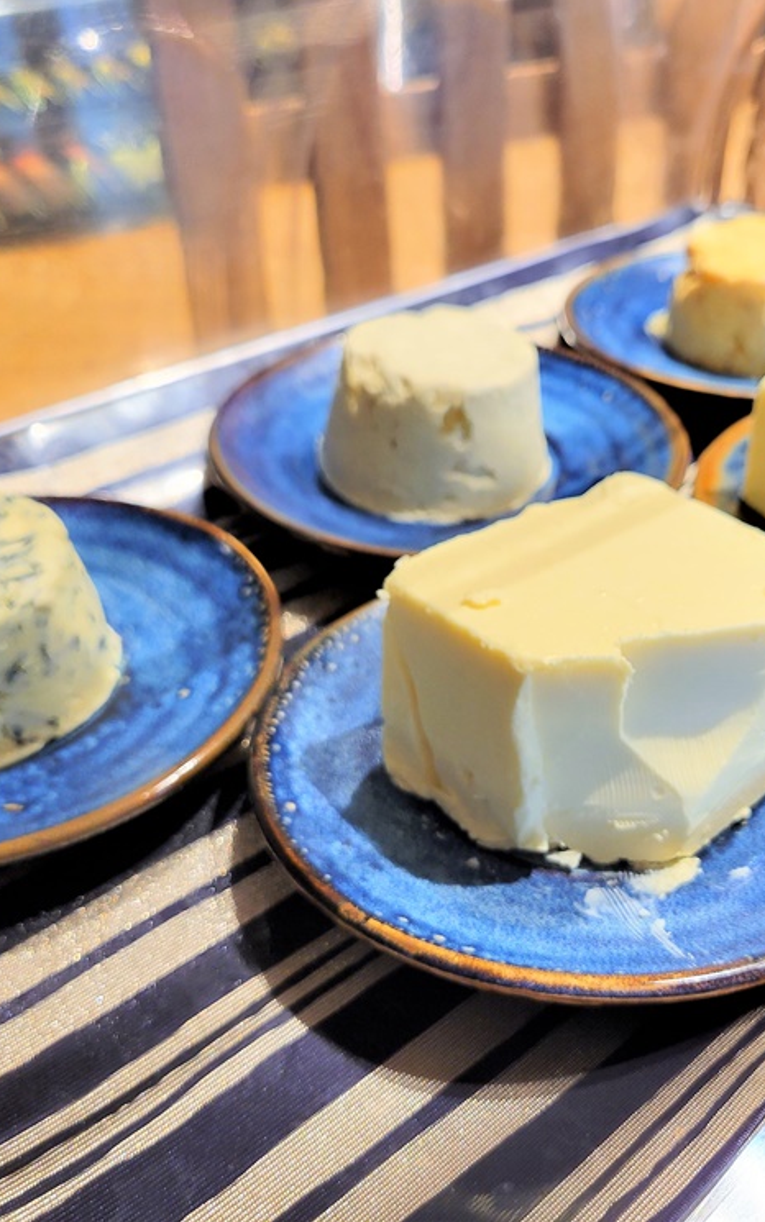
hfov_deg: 34.2
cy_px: 609
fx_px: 1234
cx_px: 507
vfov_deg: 52.7
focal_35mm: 37
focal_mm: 5.4
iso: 200
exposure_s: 1/100
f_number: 1.8
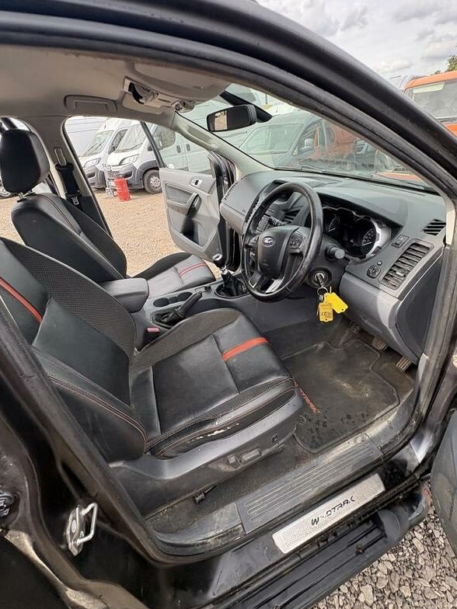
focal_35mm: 16
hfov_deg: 78.0
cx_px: 242
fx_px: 282
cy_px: 280
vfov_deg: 94.3
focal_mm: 2.22
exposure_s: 1/131
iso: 50
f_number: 2.2
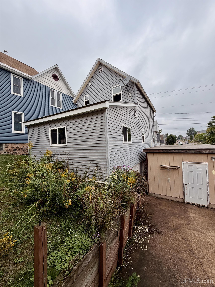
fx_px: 116
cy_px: 144
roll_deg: +1.7
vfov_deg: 102.1
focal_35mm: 14
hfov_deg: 85.7
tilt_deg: +0.3
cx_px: 108
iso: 32
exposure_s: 1/770
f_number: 2.2
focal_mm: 2.22
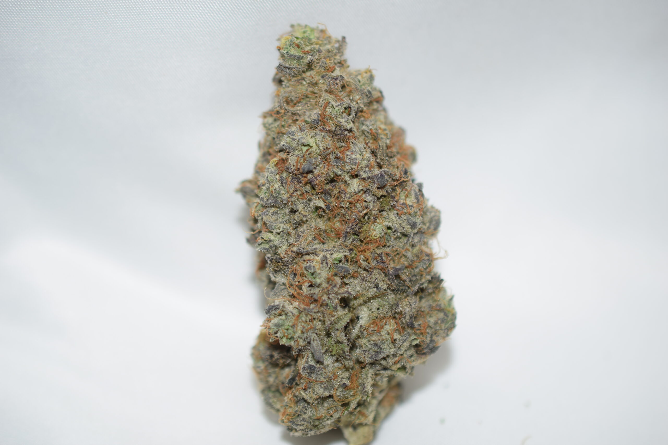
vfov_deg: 22.6
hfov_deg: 33.4
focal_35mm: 60
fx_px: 1113
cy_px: 222
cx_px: 334
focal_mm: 40
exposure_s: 1/60
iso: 100
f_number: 3.2
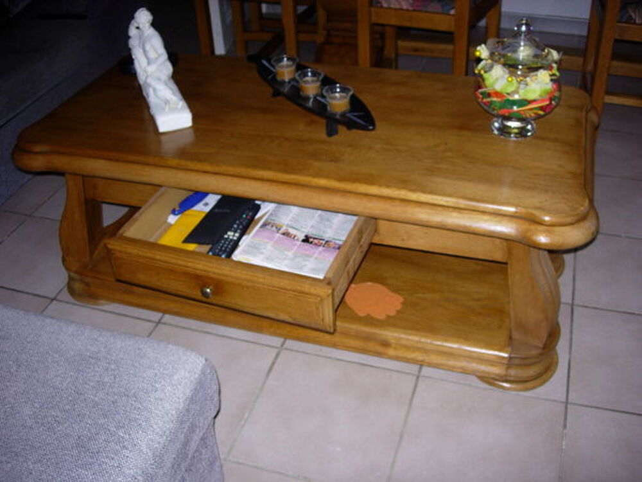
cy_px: 241
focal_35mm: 38
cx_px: 321
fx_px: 705
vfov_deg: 37.7
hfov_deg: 49.0
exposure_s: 1/64
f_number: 2.8
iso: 79
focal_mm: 7.8
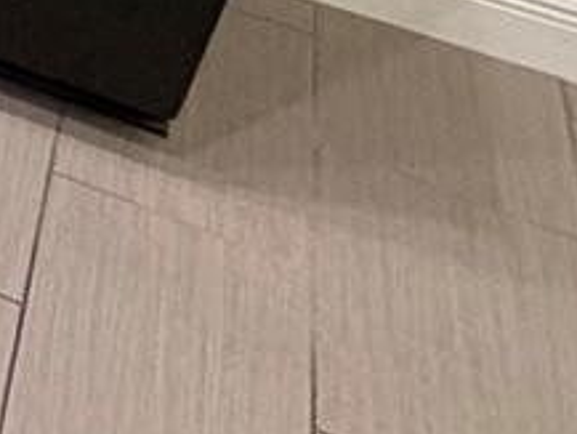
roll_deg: -0.2
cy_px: -437
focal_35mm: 103
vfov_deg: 12.6
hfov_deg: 11.6
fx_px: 1718
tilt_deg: -24.8
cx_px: -1117
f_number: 2.2
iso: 200
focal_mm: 2.22
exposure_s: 1/60
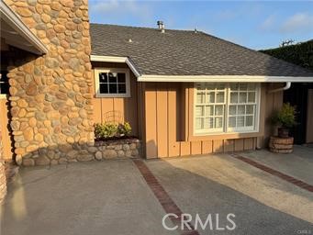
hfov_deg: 71.6
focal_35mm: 24
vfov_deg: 56.8
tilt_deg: -7.2
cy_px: 118
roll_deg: +0.2
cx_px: 156
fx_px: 217
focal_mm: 6.76
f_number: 1.78
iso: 80
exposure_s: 1/2174
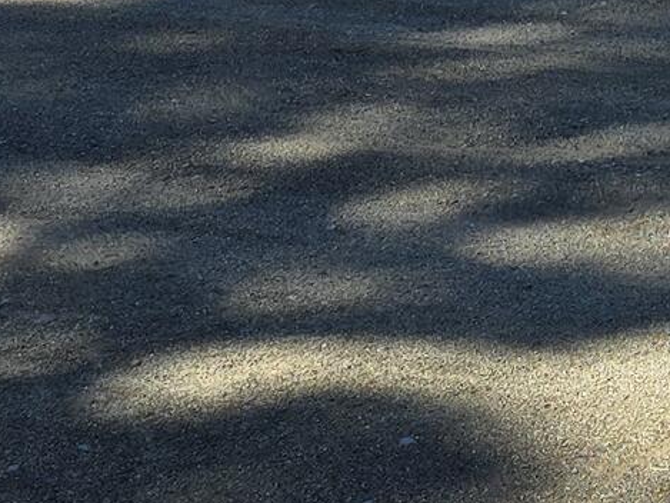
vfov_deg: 8.5
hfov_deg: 13.3
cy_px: -967
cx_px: 643
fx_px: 2846
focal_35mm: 147
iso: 12
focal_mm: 6.3
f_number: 1.7
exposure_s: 1/330
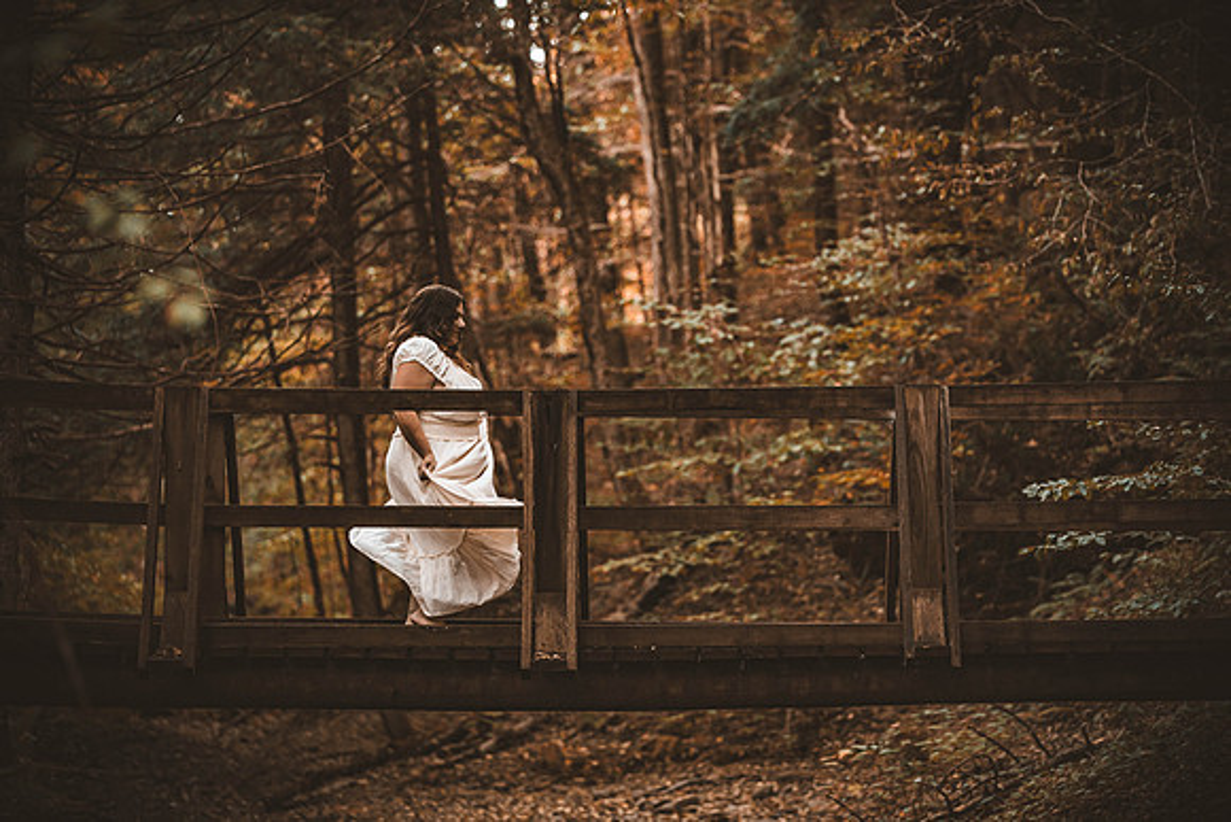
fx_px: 4173
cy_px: 411
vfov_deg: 11.2
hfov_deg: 16.8
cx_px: 616
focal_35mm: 122
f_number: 2.8
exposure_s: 1/250
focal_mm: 122
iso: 1250
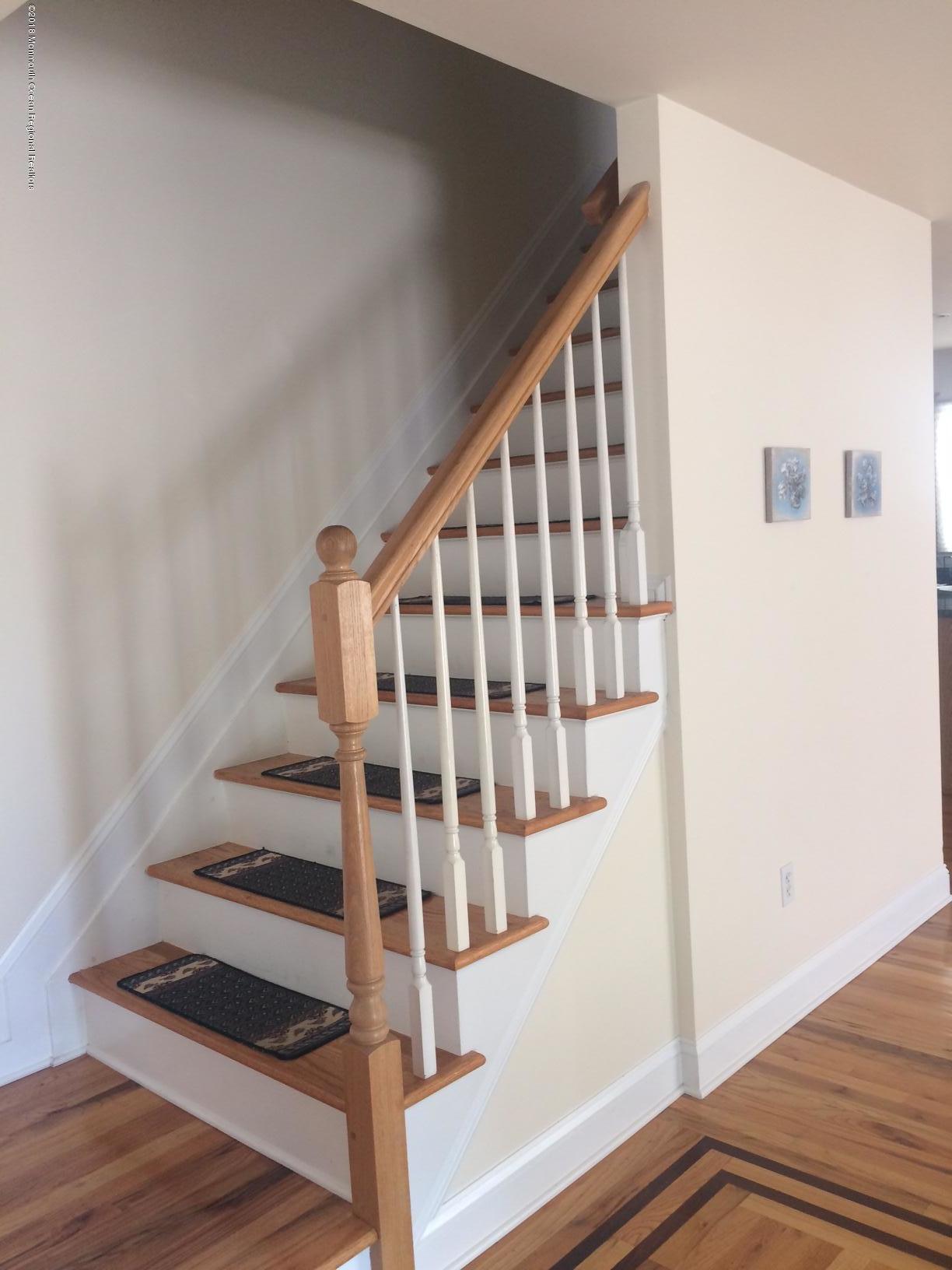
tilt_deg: -6.8
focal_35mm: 29
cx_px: 476
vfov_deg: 61.7
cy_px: 635
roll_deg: +4.2
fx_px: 1063
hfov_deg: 48.2
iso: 64
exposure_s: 1/30
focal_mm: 4.15
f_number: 2.2
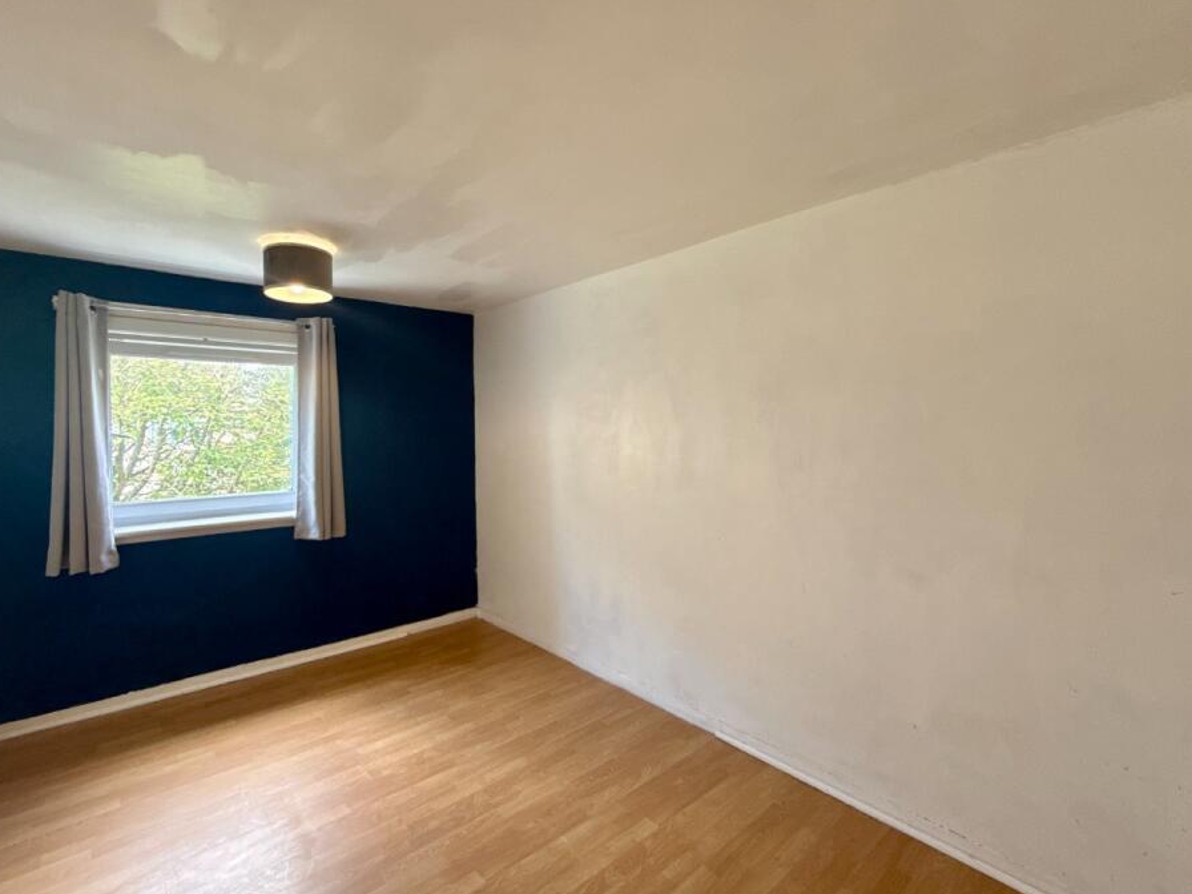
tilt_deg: -0.4
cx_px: 535
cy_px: 434
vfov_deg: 78.1
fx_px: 551
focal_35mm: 16
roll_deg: +0.0
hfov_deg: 94.2
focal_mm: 2.22
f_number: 2.2
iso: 320
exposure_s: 1/99
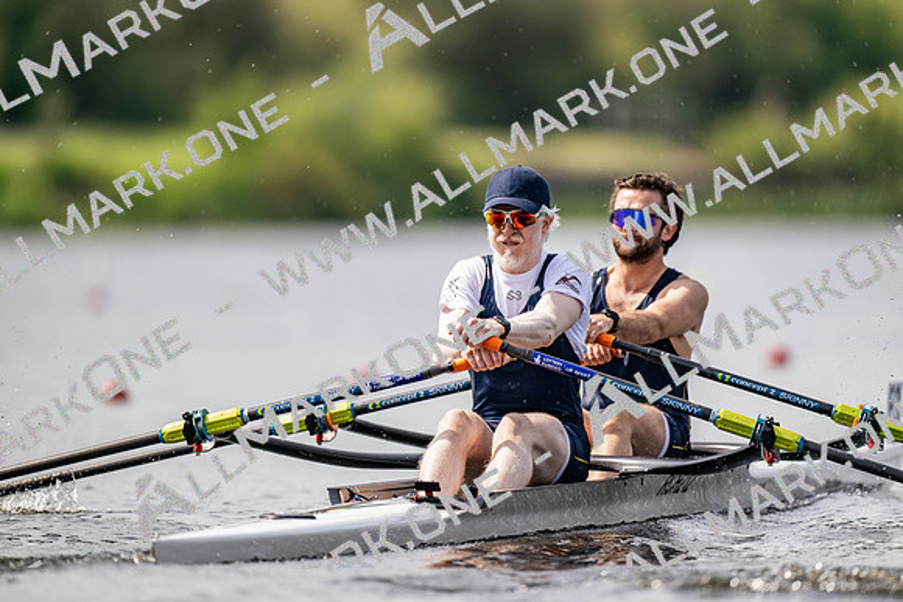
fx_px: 15053
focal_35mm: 600
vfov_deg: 2.3
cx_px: 452
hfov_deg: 3.4
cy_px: 301
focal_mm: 600
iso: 280
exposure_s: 1/2500
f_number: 4
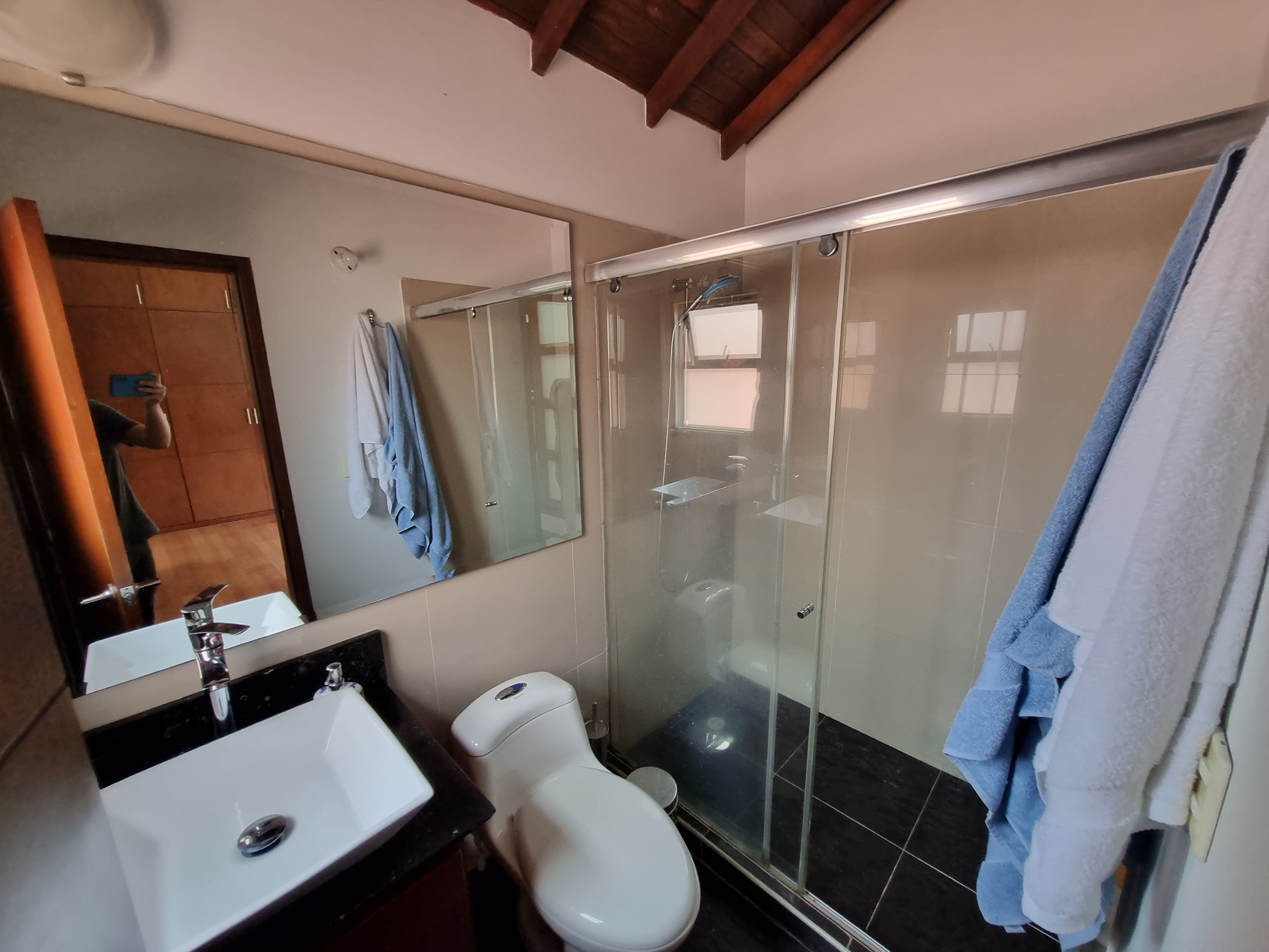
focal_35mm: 13
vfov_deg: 89.9
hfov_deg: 106.2
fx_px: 477
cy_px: 476
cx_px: 634
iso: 200
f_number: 2.2
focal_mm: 1.74
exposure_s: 1/60
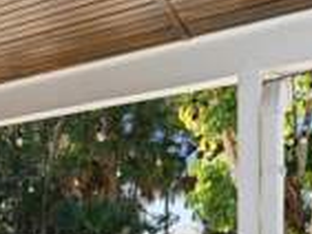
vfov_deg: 22.8
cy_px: 283
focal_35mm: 59
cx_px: -49
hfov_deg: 28.9
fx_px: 532
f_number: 9
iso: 100
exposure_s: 1/640
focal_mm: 18
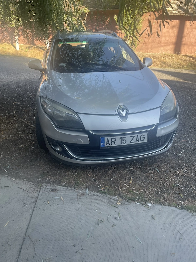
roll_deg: -3.6
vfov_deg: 67.3
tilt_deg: -27.1
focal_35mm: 26
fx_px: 196
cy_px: 131
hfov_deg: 53.1
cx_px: 98
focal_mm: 4.2
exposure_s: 1/255
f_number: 1.6
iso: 32
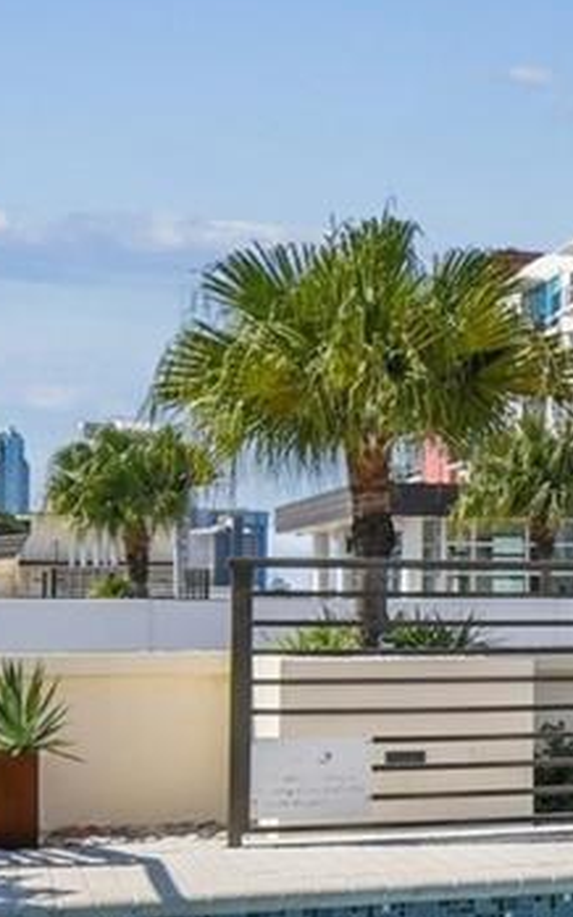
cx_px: 636
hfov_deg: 17.9
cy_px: 528
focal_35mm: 70
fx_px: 1750
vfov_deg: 29.3
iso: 100
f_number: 7.1
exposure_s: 1/160
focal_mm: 10
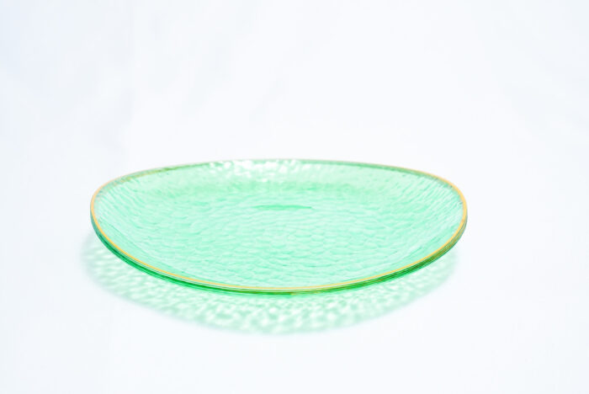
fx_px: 1146
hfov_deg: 28.8
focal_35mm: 70
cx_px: 294
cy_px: 197
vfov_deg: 19.5
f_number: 9
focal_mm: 70
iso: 3200
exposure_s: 1/200
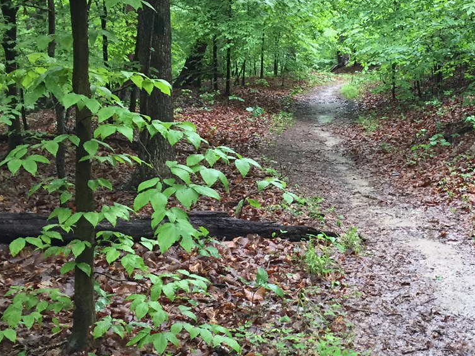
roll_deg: +0.1
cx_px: 379
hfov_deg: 30.0
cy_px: 176
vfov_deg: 23.3
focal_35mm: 63
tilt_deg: -10.1
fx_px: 864
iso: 50
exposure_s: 1/30
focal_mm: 4.15
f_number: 2.2
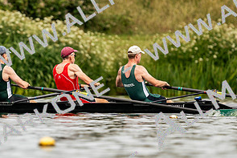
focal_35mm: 1179
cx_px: 86
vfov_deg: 1.2
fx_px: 7765
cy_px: 74
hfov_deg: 1.7
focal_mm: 600
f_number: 6.3
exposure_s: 1/2000
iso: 320
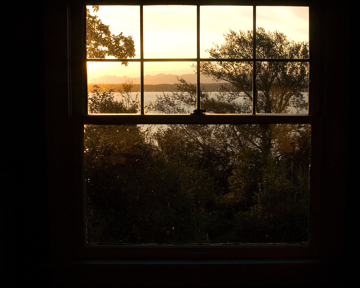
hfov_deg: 38.6
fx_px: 511
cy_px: 143
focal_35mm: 48
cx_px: 214
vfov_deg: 31.5
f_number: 16
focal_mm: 28
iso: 400
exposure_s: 1/25
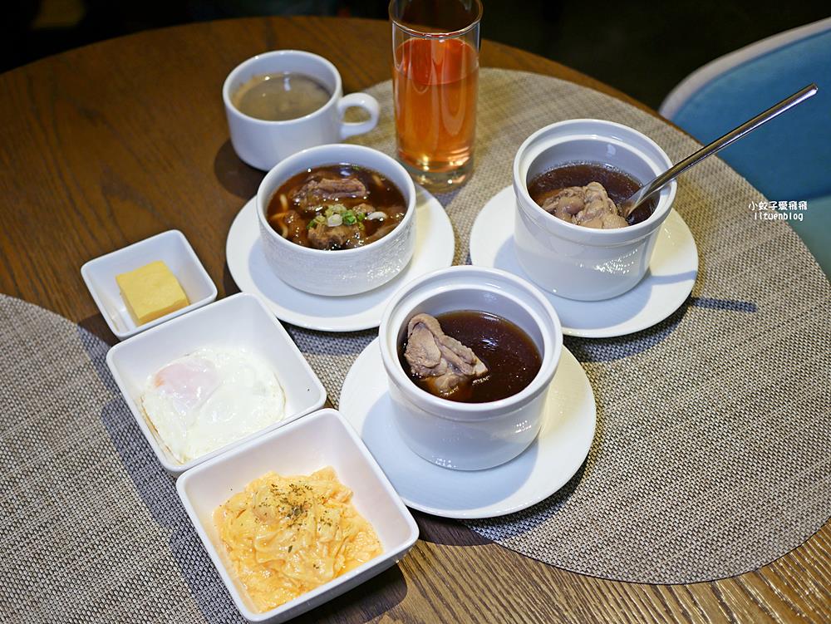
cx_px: 416
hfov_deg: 38.2
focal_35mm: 50
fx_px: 1201
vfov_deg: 29.1
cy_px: 312
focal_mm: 25
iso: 200
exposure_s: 1/80
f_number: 1.8
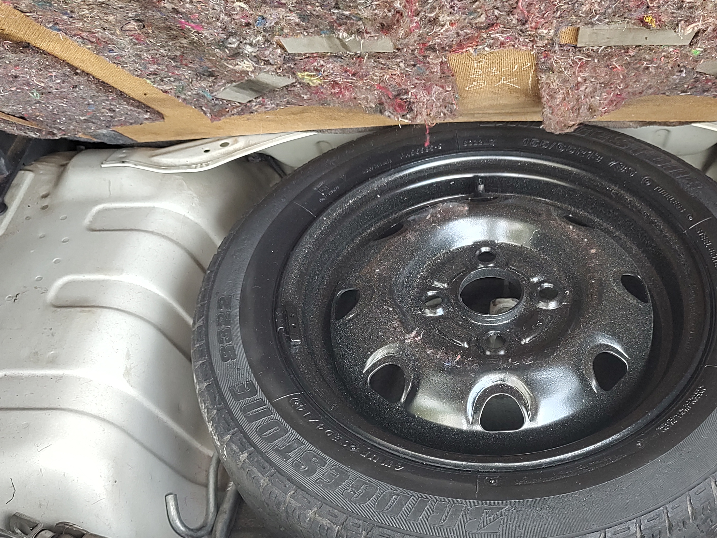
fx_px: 704
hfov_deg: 53.3
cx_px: 453
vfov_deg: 40.9
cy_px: 388
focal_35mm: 34
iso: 145
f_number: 1.8
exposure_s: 1/50
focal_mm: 5.56
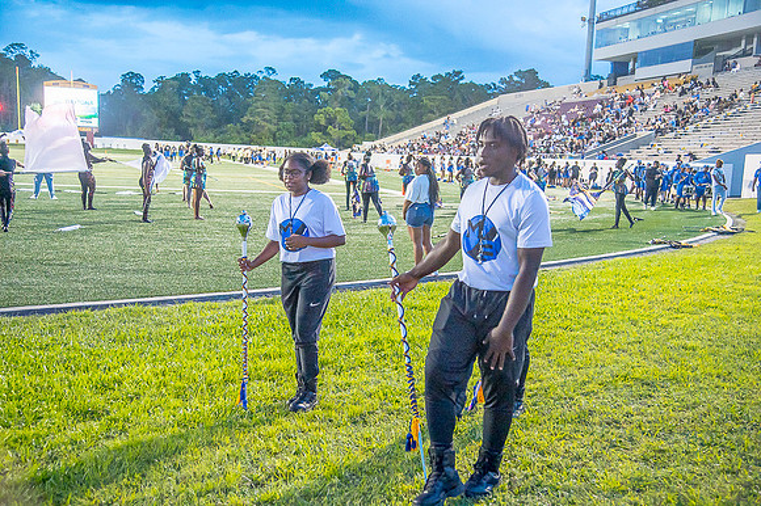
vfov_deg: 33.4
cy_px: 253
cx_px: 380
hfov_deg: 48.5
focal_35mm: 40
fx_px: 845
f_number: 4
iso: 2000
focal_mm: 40
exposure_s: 1/200
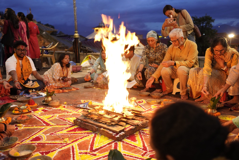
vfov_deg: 36.9
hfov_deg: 53.1
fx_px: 239
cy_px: 80
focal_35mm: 36
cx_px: 120
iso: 640
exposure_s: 1/60
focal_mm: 24
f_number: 1.8
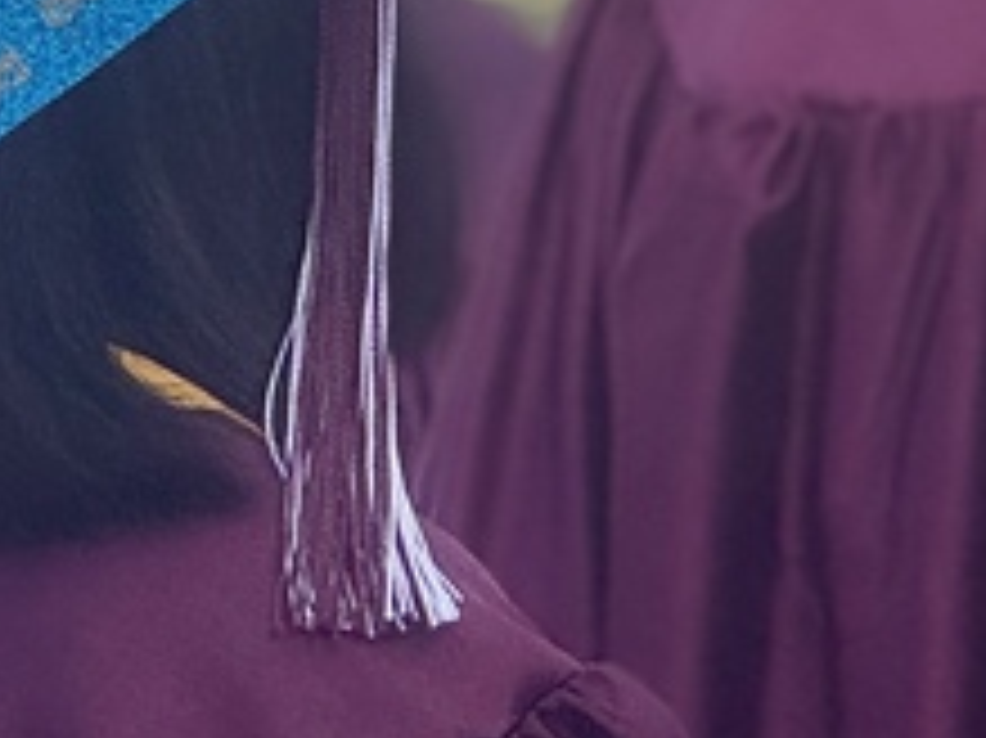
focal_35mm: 360
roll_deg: -1.5
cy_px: 279
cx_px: 387
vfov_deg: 4.1
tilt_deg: +1.5
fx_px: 10249
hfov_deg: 5.5
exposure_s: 1/329
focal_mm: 9
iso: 25
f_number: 2.8
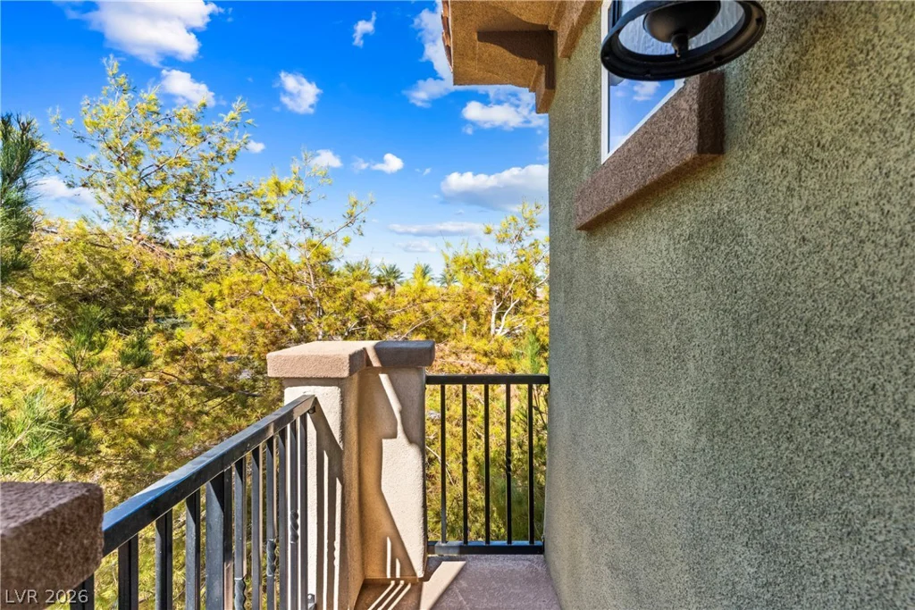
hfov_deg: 90.0
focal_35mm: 18
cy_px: 305
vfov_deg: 67.4
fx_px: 458
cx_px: 458
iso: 400
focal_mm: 18
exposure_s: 1/8000
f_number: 8
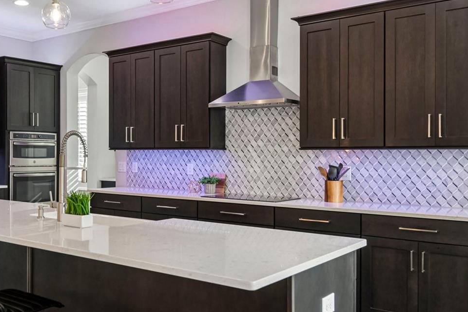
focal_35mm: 40
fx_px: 520
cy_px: 158
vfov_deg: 33.4
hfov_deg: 47.0
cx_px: 128
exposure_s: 1/10
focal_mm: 24
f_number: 8
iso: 400
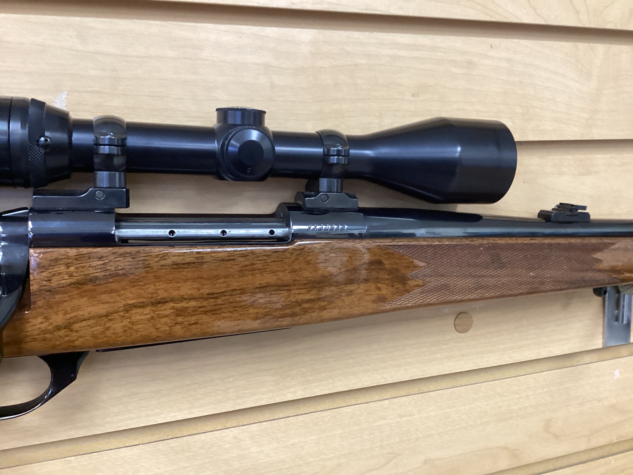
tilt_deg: -6.6
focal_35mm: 31
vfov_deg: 45.4
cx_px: 316
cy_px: 238
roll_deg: +1.6
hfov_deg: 58.4
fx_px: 567
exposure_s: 1/60
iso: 320
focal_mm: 3.3
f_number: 2.4
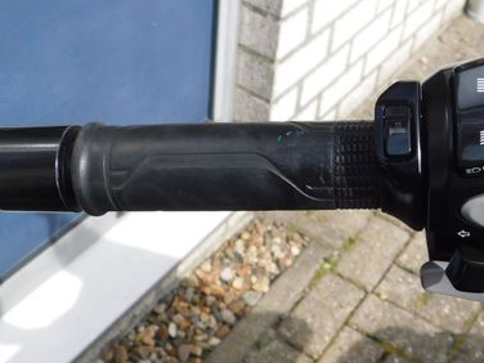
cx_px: 308
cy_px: 176
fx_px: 713
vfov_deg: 28.6
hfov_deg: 37.2
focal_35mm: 51
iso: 125
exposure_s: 1/800
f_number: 3.2
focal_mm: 5.3
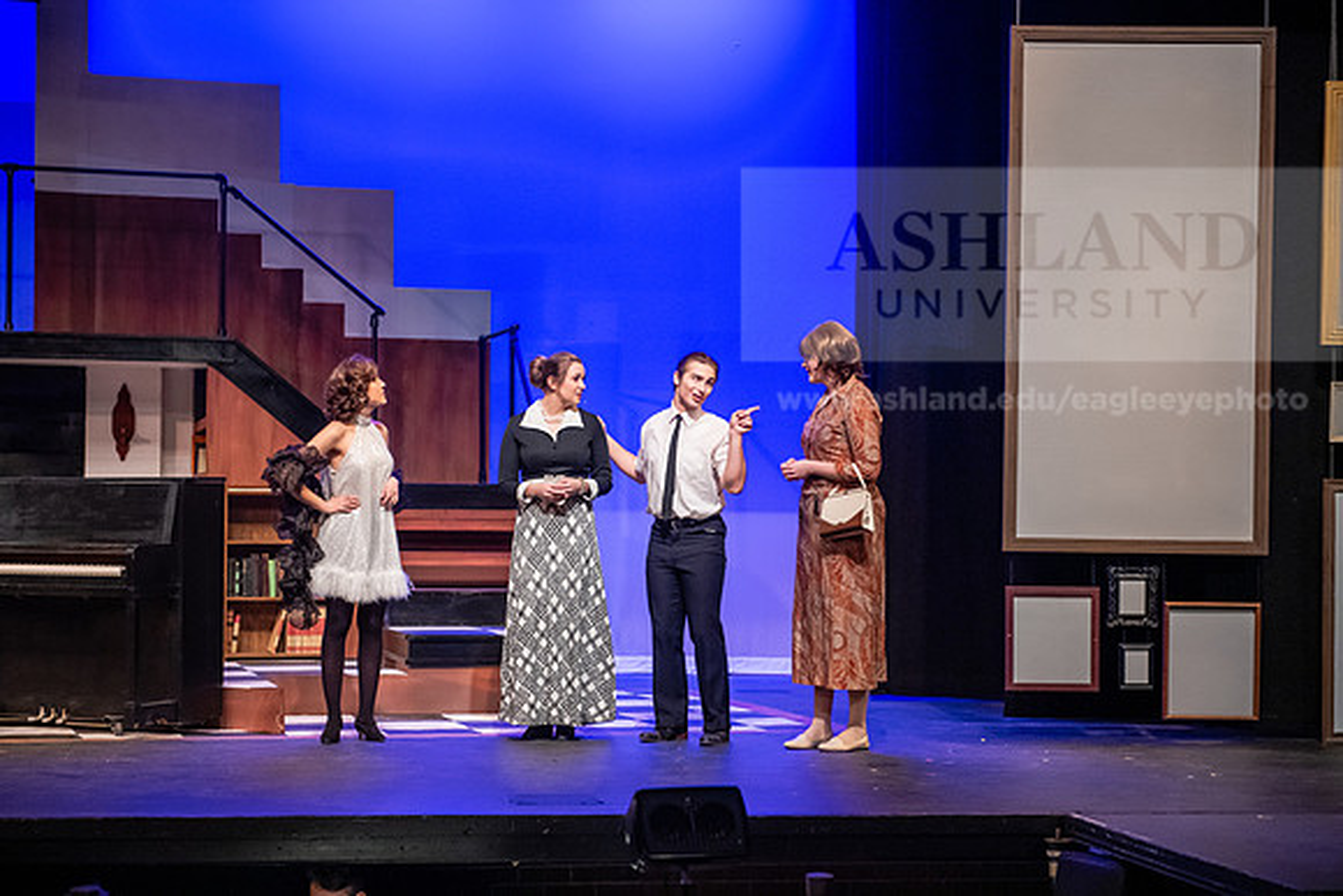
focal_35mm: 70
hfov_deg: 28.8
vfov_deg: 19.5
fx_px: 2612
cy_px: 448
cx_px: 672
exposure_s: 1/200
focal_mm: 70
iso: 3200
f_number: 3.2
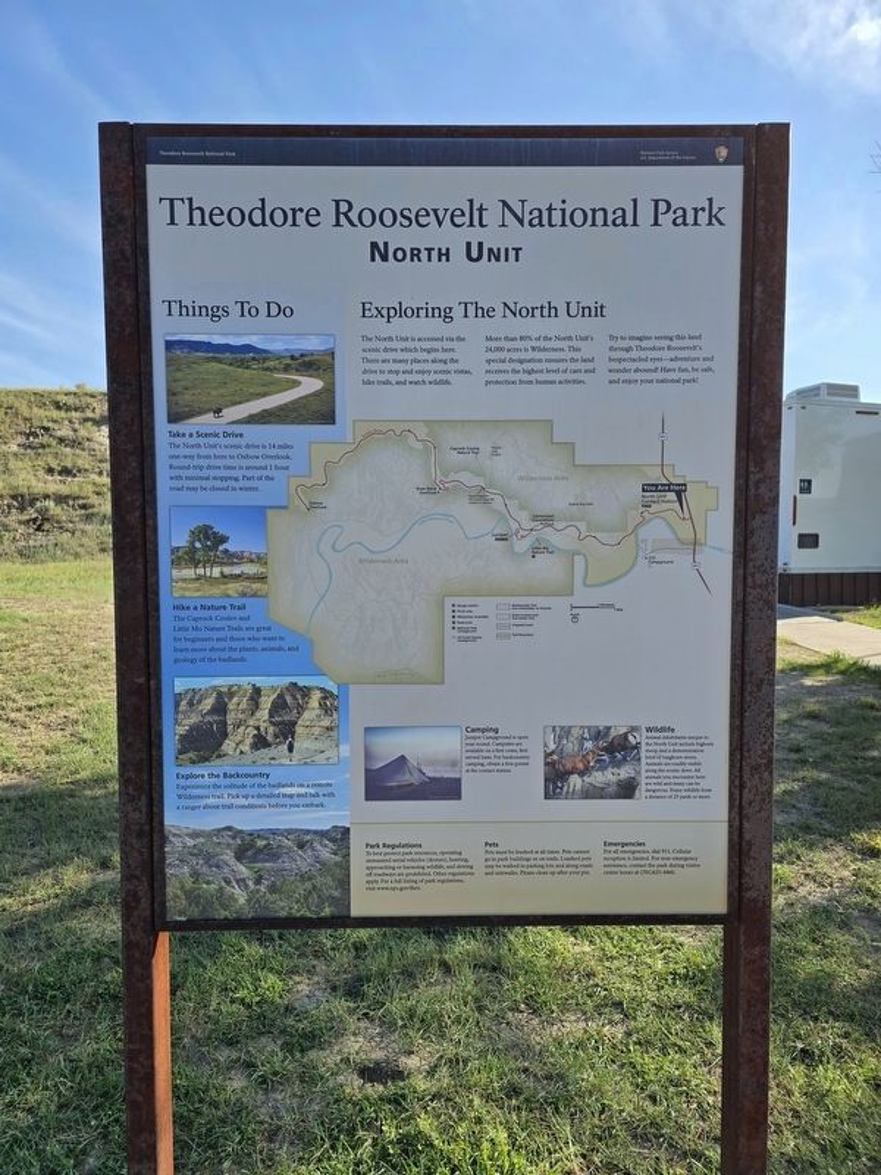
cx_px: 440
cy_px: 588
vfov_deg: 73.9
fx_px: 780
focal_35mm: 23
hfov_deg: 58.9
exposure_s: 1/572
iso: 12
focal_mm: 6.3
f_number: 1.7
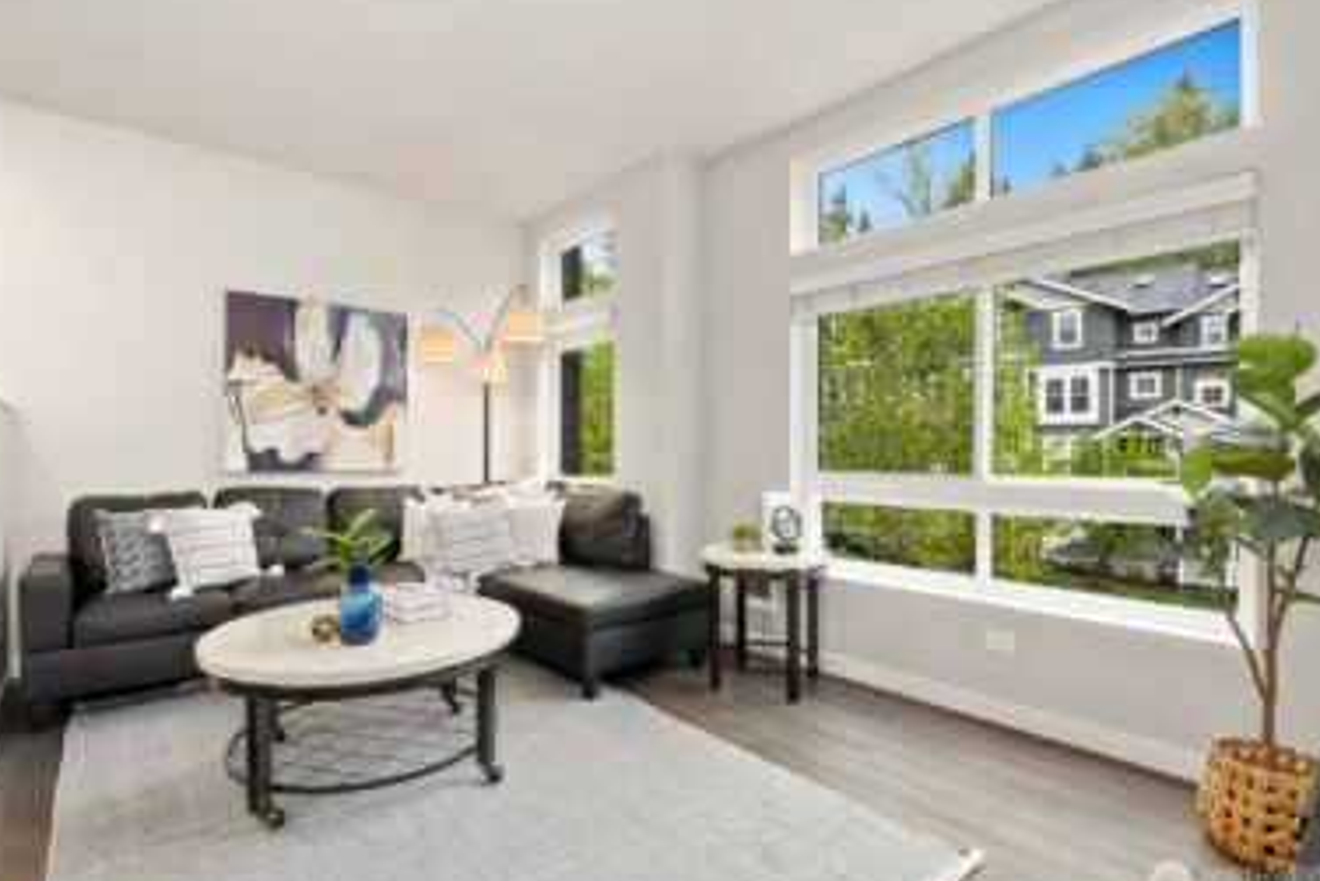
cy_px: 444
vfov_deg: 70.5
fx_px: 624
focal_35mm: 17
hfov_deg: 93.2
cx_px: 649
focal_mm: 16
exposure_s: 1/8
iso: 800
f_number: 9
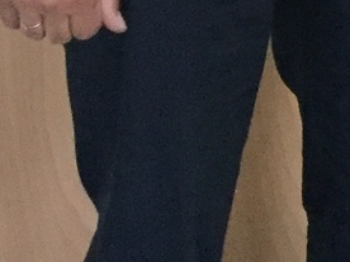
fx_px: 1850
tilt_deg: -7.3
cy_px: -478
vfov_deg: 7.3
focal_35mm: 183
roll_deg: +1.8
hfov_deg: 9.5
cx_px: 870
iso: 200
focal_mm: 3.3
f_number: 2.4
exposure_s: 1/33
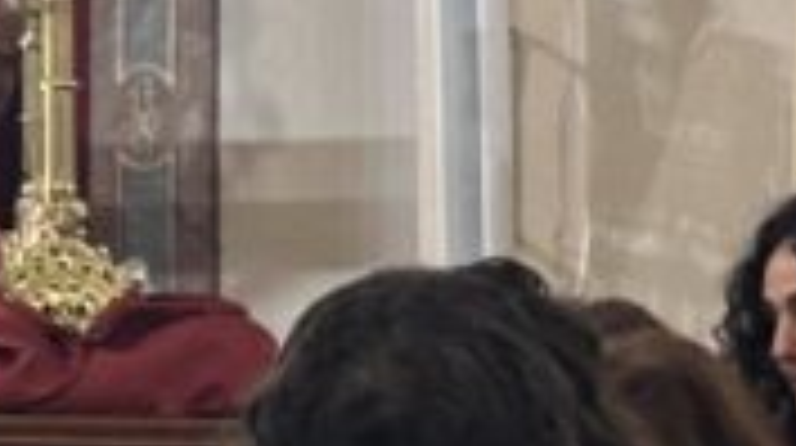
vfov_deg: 4.0
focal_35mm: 303
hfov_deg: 6.9
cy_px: -410
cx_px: -643
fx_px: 6387
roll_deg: -1.8
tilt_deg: +4.9
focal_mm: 6.86
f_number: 1.78
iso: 160
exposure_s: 1/50
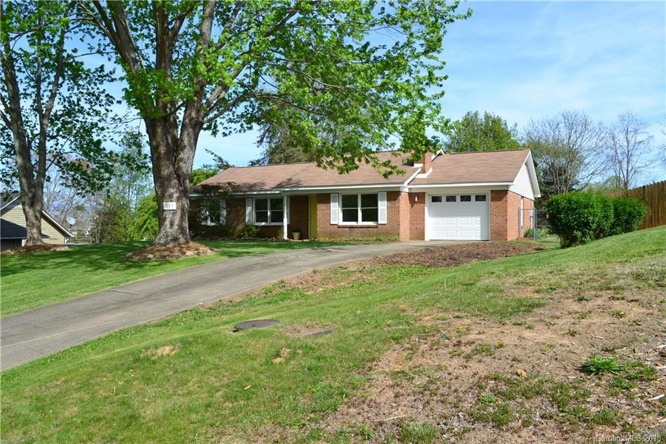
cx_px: 333
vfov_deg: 47.9
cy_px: 222
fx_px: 499
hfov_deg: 67.4
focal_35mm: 27
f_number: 10
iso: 400
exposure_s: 1/320
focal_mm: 18
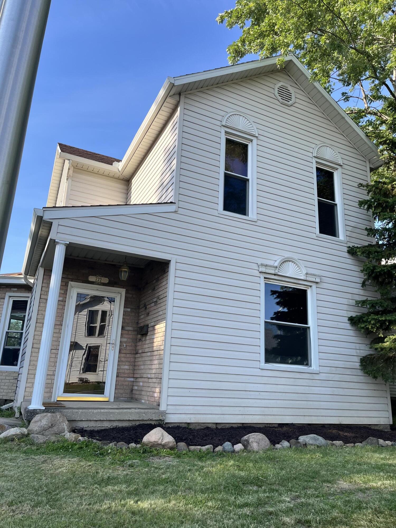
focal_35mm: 26
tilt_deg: +17.0
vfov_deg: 67.3
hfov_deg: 53.1
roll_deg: -1.7
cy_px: 264
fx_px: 397
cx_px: 198
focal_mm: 5.1
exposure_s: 1/1422
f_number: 1.6
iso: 50
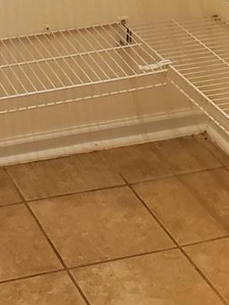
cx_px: 25
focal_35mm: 114
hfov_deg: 12.9
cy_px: -132
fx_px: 1004
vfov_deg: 16.0
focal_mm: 4.3
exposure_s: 1/40
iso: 250
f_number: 2.4
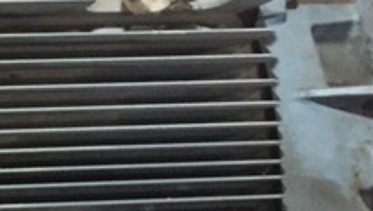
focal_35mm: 121
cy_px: 156
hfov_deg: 16.3
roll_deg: +1.7
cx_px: -175
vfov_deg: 10.0
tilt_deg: -42.0
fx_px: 1198
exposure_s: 1/15
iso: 400
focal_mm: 4.15
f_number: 2.2
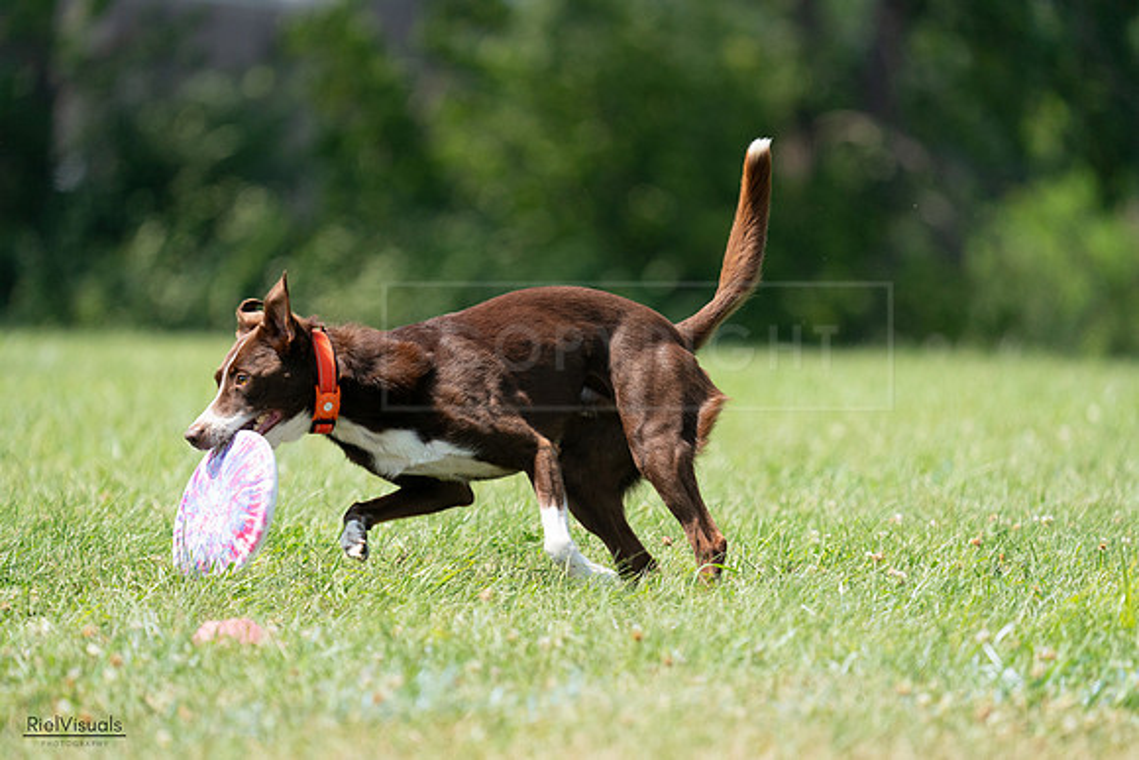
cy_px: 380
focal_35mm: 430
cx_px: 570
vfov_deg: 3.2
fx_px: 13607
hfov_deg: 4.8
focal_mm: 430
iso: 1600
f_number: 6.3
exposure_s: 1/4000
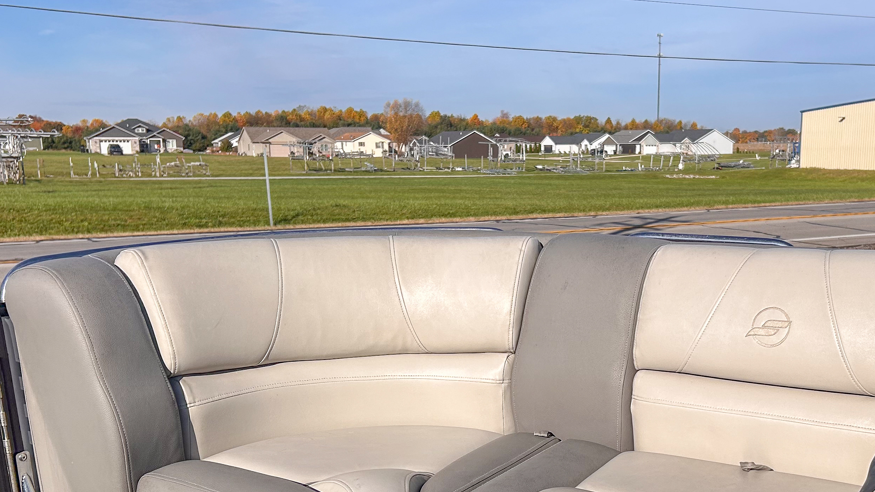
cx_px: 557
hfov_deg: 44.2
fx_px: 1067
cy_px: 378
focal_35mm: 46
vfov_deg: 25.6
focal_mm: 5.7
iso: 50
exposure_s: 1/7500
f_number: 1.5
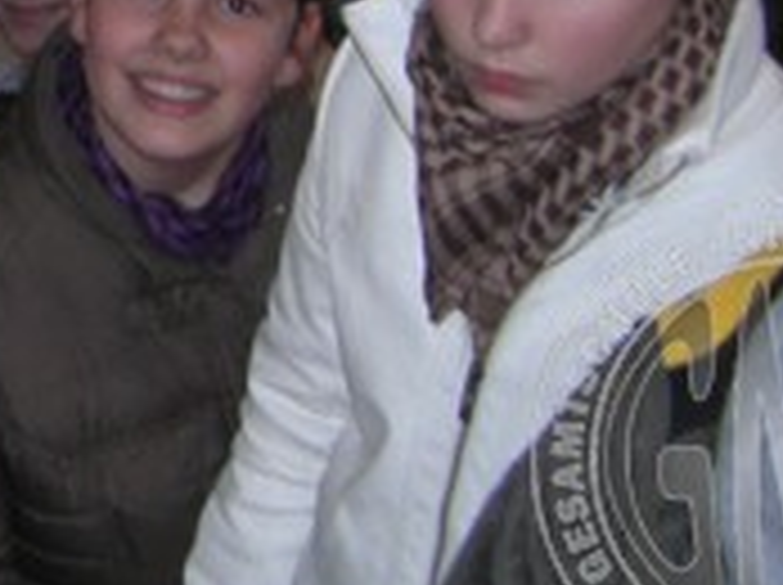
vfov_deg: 9.5
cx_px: -302
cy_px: -297
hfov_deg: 12.5
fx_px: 3433
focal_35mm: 152
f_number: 3.5
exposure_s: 1/60
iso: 200
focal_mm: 7.4
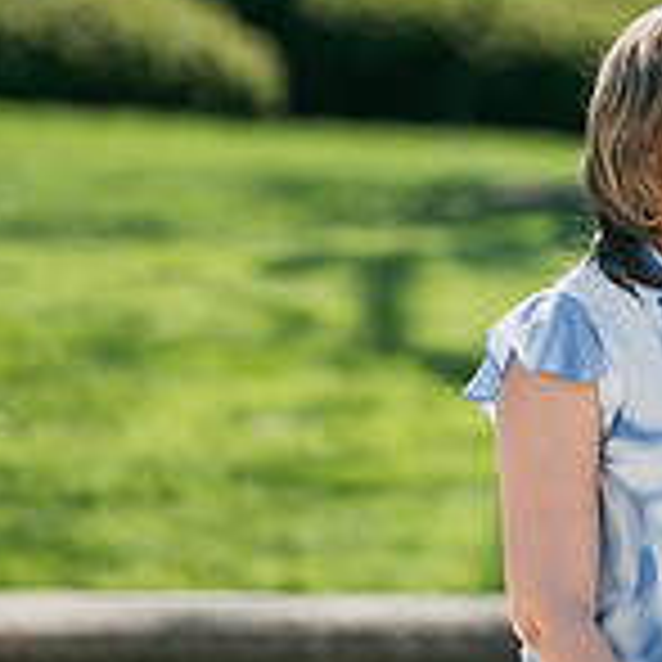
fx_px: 14107
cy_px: 191
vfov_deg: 2.7
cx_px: 910
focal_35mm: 652
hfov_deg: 2.7
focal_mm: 195
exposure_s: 1/400
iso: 125
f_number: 3.5
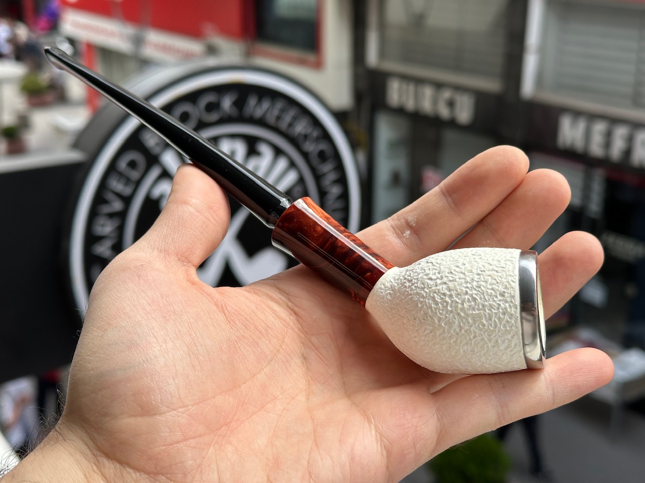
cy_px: 242
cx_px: 322
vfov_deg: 30.3
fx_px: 894
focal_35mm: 48
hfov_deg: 39.7
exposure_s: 1/1085
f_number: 1.78
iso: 64
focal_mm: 6.86
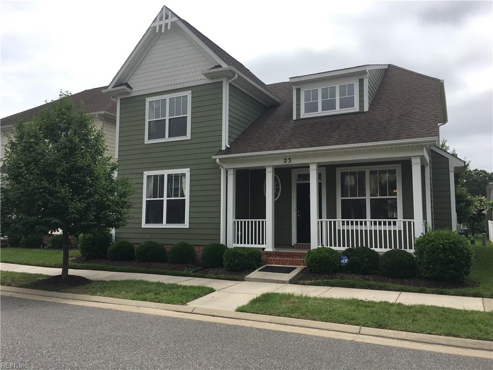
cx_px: 246
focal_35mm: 29
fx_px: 413
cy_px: 185
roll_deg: -0.9
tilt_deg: +6.5
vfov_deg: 48.2
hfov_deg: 61.7
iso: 25
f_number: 2.2
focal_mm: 4.15
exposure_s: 1/1538
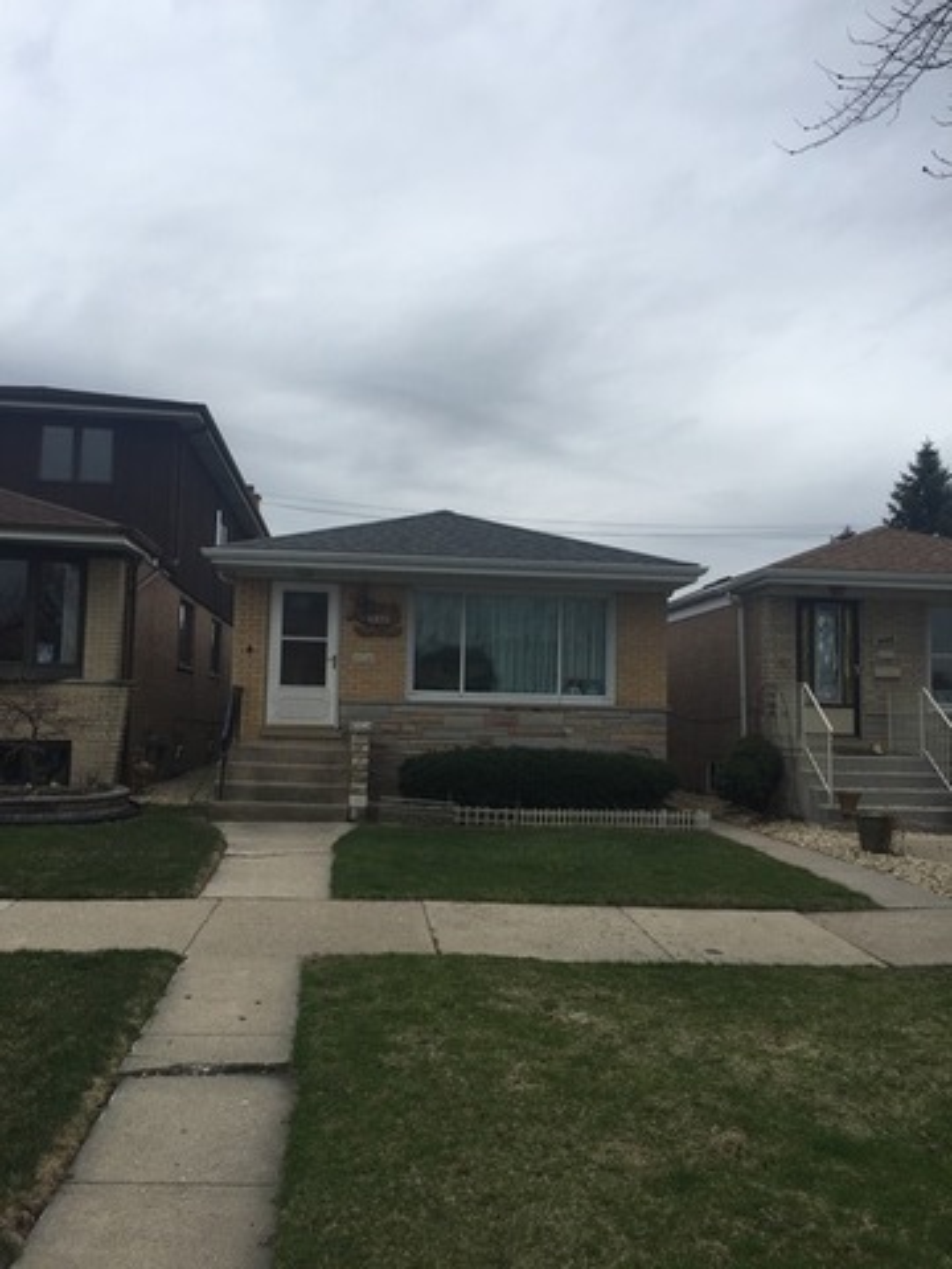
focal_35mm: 29
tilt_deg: +5.1
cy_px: 634
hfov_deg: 48.2
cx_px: 476
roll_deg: -1.7
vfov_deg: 61.7
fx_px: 1063
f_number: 2.2
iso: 32
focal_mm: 4.15
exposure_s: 1/920
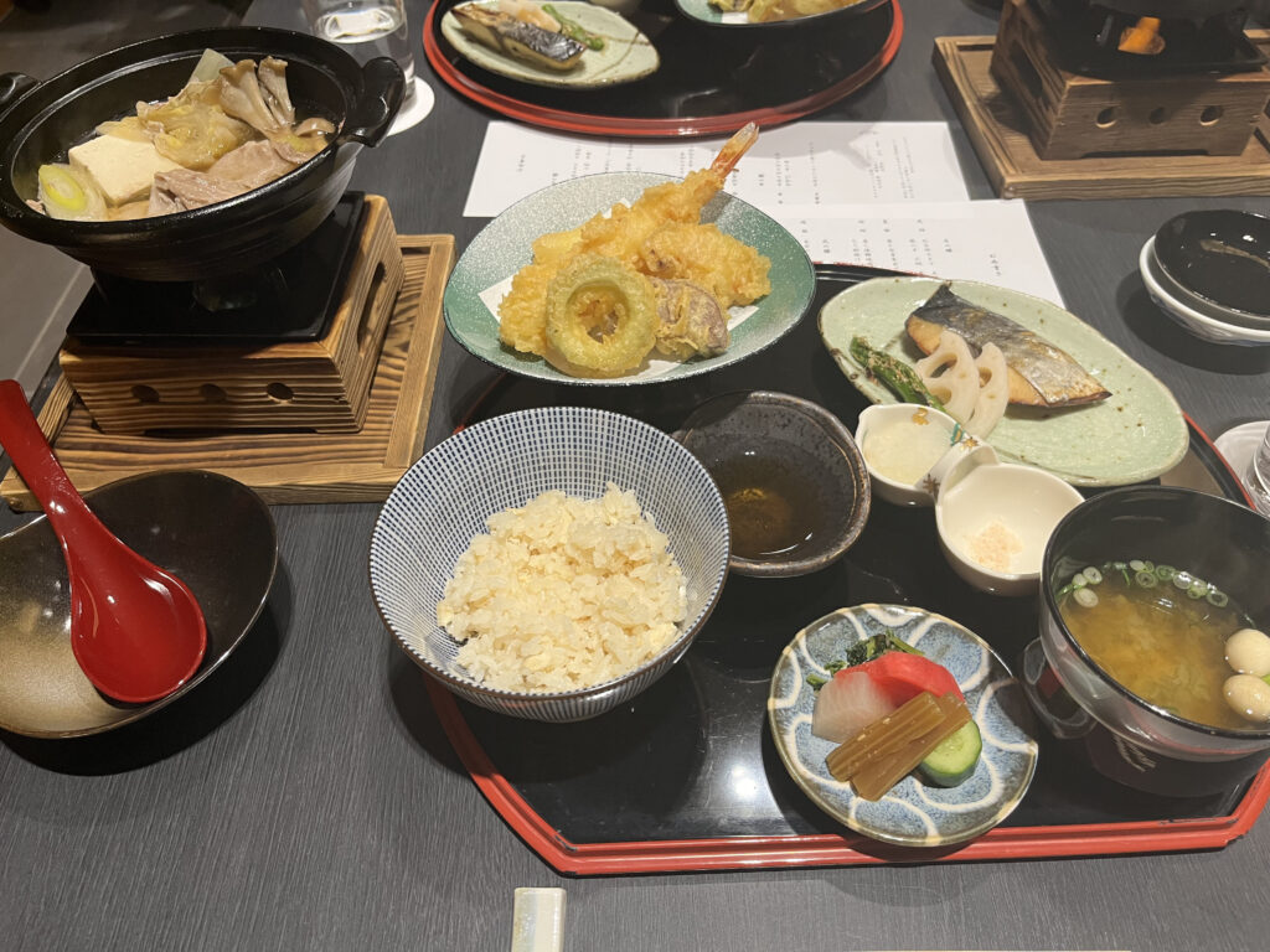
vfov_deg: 53.1
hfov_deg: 67.3
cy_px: 476
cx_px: 635
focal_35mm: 26
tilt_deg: -49.2
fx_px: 954
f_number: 1.6
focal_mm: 5.1
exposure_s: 1/89
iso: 125
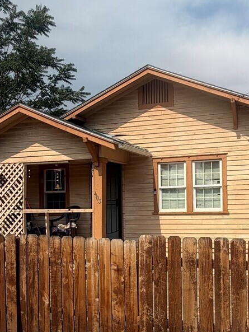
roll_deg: +0.7
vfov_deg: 53.3
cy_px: 210
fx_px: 326
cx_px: 180
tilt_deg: +1.2
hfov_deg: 40.9
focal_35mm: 34
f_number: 2.2
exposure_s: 1/1368
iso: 20
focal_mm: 2.22
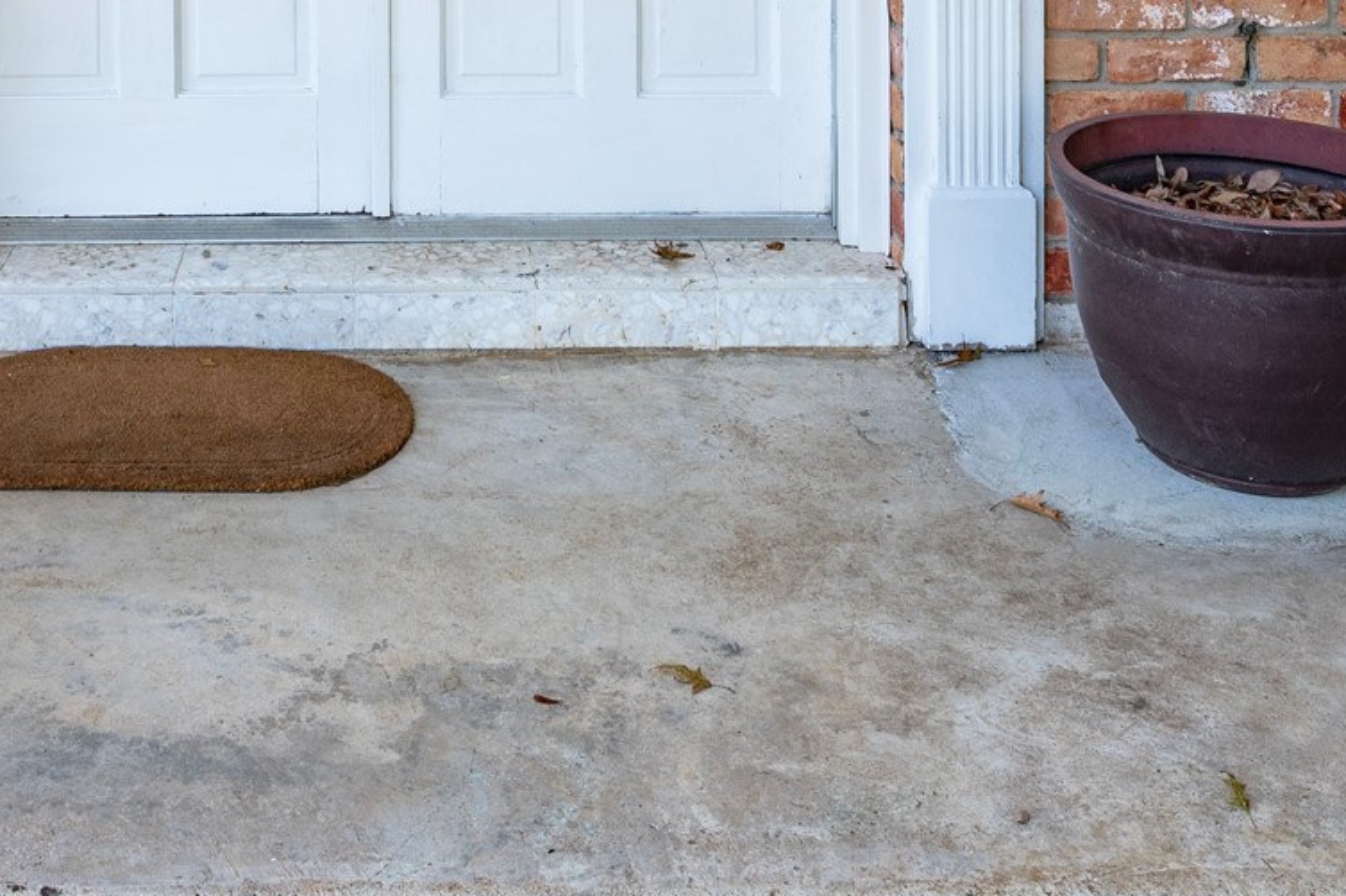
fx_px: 1943
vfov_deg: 22.2
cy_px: -381
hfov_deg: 37.5
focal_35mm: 52
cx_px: 374
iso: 125
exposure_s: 1/25
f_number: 13
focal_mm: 18
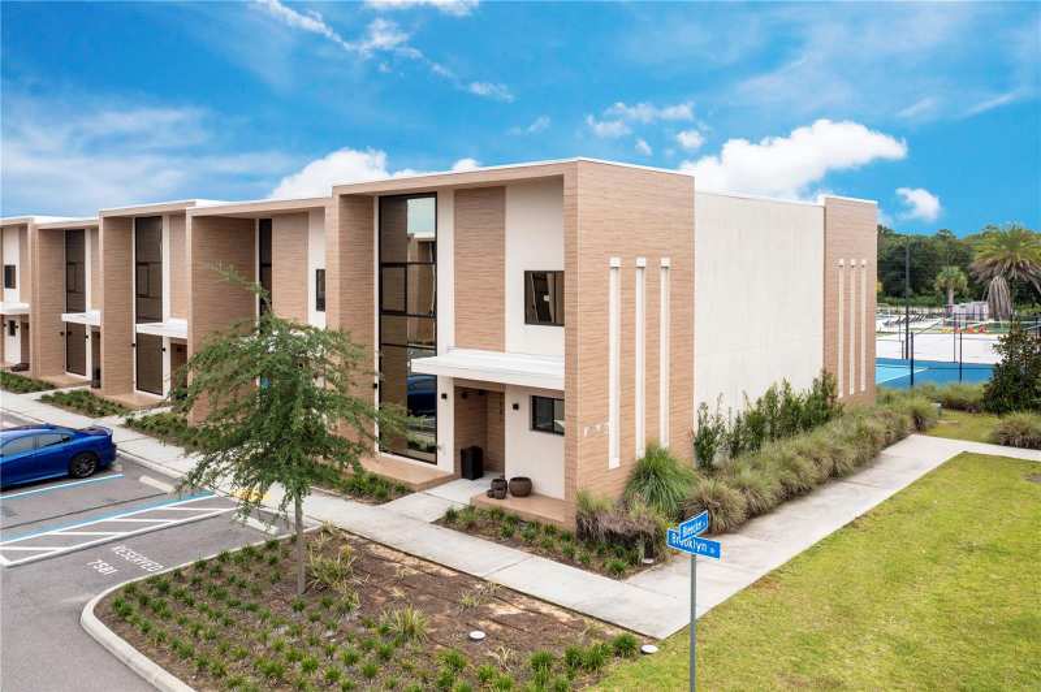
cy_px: 346
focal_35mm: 28
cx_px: 520
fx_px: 809
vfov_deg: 46.3
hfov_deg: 65.5
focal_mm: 10.26
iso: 100
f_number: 5
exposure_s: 1/320
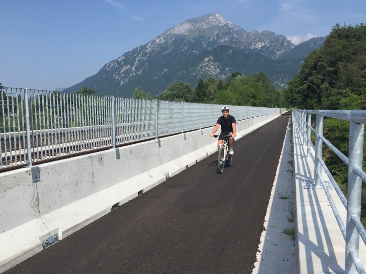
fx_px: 307
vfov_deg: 48.2
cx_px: 183
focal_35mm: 29
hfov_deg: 61.7
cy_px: 137
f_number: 2.2
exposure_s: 1/2083
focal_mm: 4.15
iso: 32
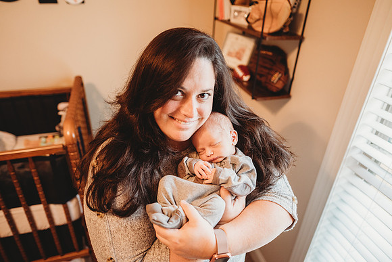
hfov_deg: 73.7
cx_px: 196
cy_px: 131
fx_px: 261
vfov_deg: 53.2
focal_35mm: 24
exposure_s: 1/160
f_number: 2.2
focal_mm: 24
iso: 500
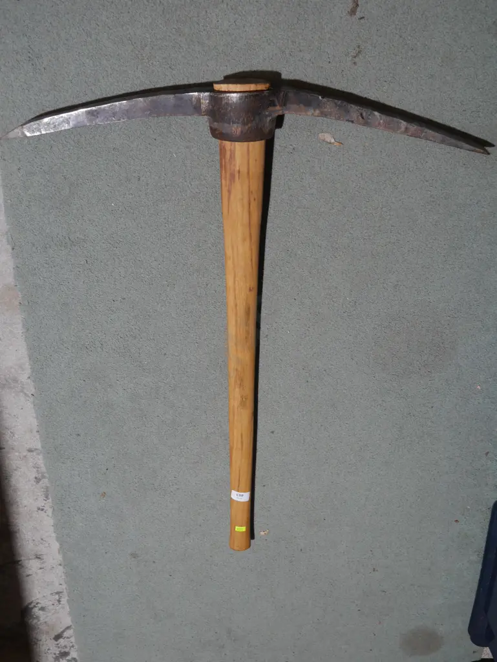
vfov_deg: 51.3
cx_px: 248
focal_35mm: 36
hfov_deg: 39.7
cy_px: 331
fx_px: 689
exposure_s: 1/60
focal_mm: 18
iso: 400
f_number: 4.5
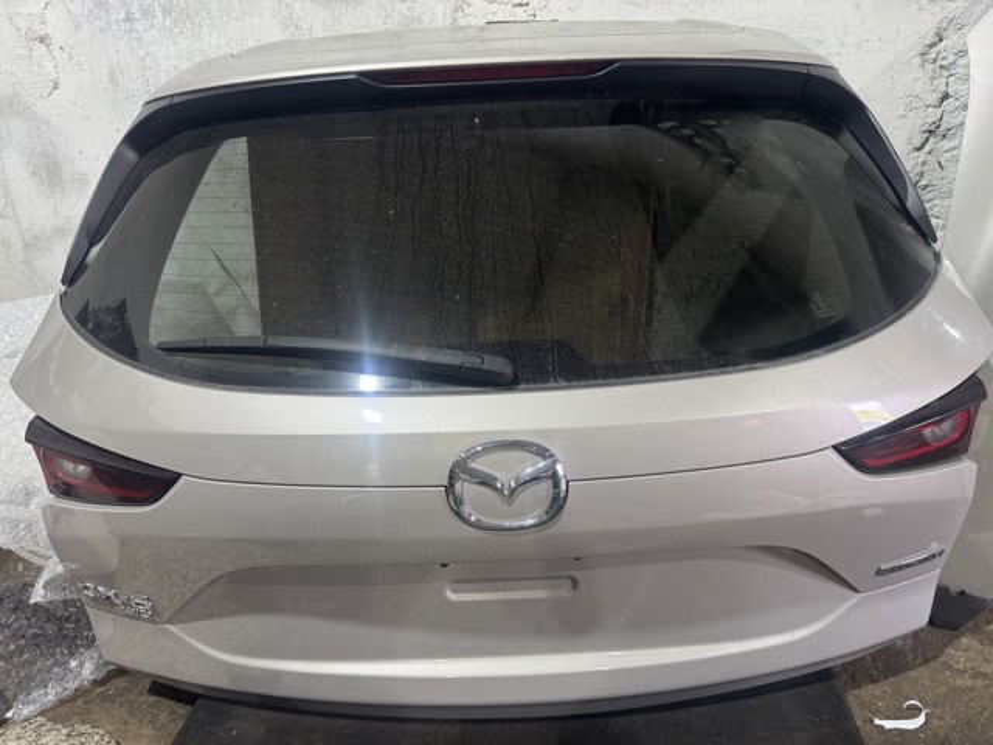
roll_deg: +3.1
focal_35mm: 24
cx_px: 496
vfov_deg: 56.8
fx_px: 688
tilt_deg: -22.3
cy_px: 372
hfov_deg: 71.6
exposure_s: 1/50
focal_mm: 6.76
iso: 200
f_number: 1.78
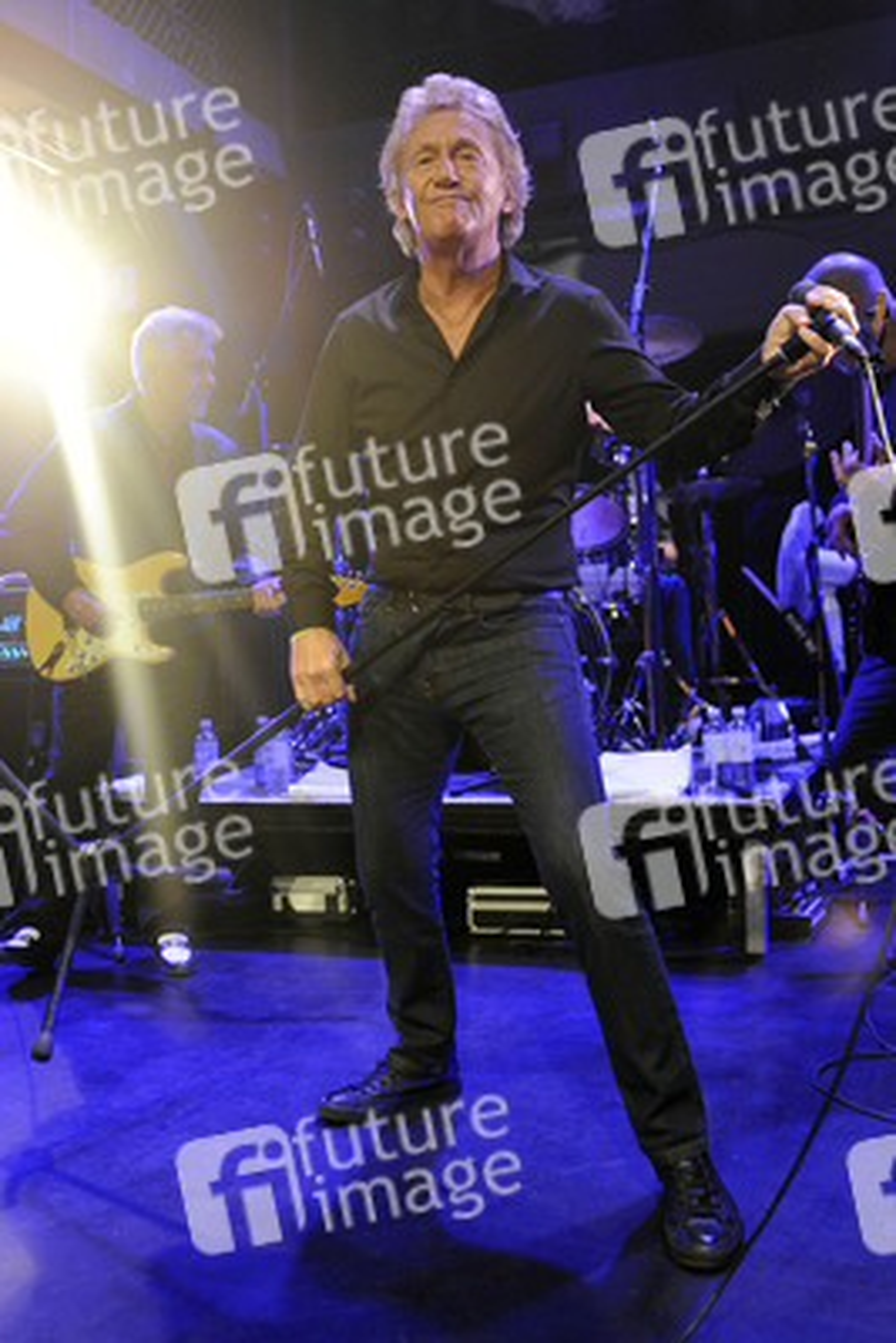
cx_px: 448
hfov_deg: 41.1
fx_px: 1194
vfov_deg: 58.7
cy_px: 672
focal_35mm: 32
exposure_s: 1/200
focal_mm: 32
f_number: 2.8
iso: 3200
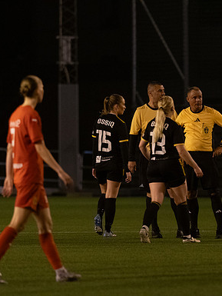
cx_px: 210
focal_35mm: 652
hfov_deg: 2.3
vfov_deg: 3.0
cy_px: 148
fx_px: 5572
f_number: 3.5
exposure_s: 1/250
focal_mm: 300
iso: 3600
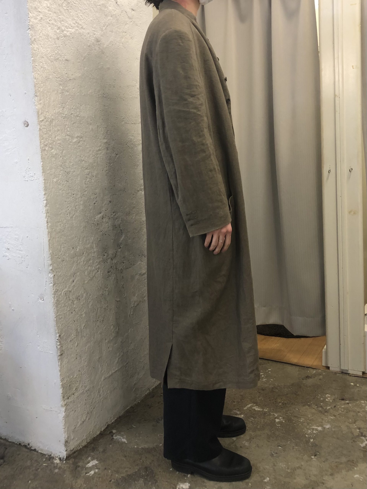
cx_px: 184
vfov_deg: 63.4
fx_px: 396
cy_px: 244
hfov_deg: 49.7
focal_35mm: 28
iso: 40
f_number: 1.8
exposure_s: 1/33
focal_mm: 3.99
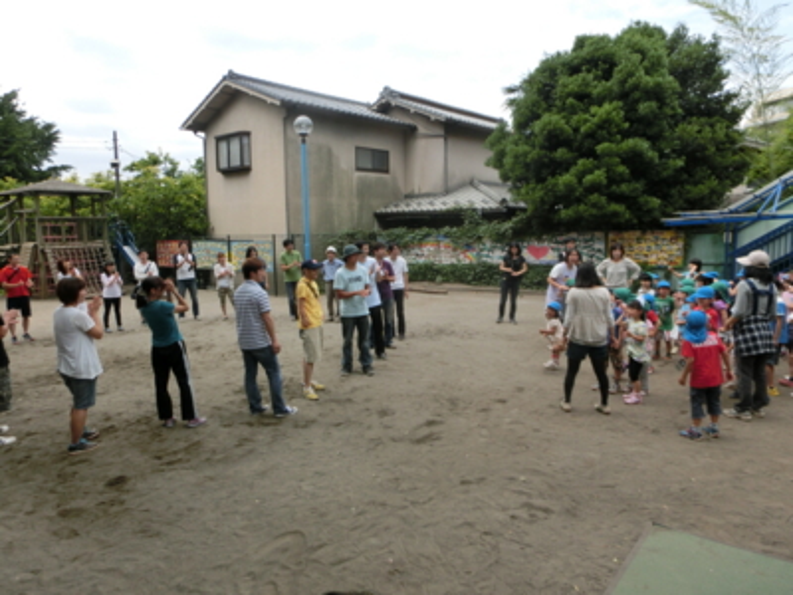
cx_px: 396
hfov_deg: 71.6
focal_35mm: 24
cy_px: 298
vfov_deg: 56.8
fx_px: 550
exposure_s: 1/800
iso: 80
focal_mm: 4.24
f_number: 3
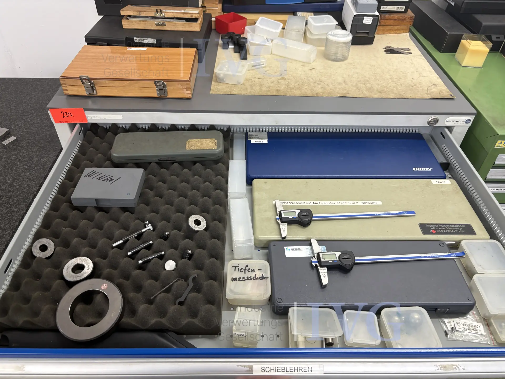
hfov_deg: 67.3
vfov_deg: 53.1
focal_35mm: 26
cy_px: 190
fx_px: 379
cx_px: 252
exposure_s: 1/50
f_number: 1.6
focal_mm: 5.96
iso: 80
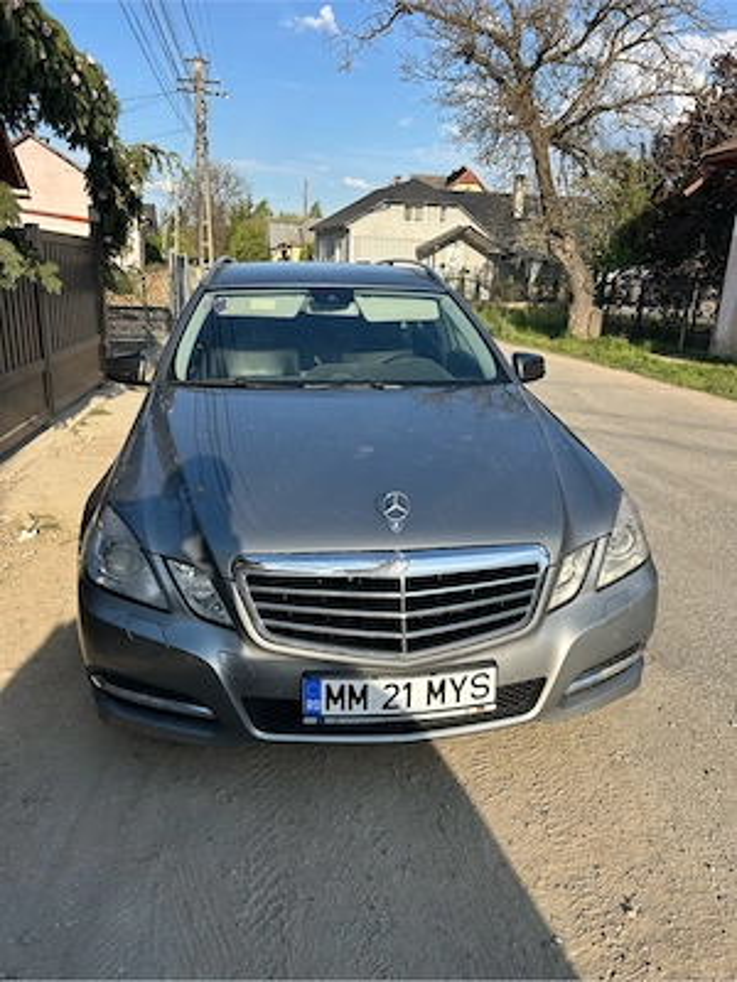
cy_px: 491
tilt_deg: -13.5
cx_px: 368
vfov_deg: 67.3
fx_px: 738
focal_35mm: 26
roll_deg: -2.3
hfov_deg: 53.1
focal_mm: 5.7
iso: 50
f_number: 1.5
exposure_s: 1/1934
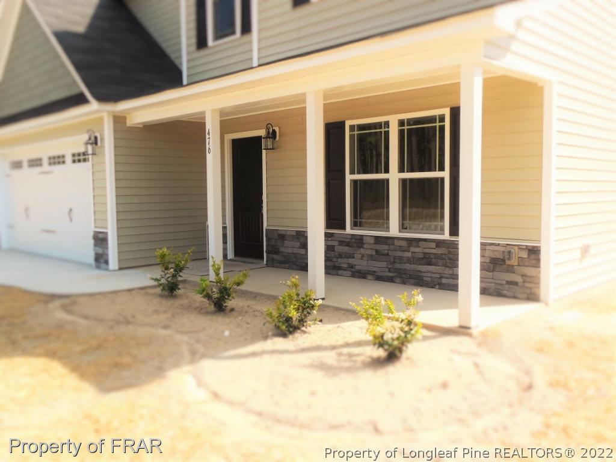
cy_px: 231
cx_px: 308
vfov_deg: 45.4
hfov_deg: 58.4
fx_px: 552
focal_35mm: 31
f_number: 3.6
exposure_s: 1/500
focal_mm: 5.6
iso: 125
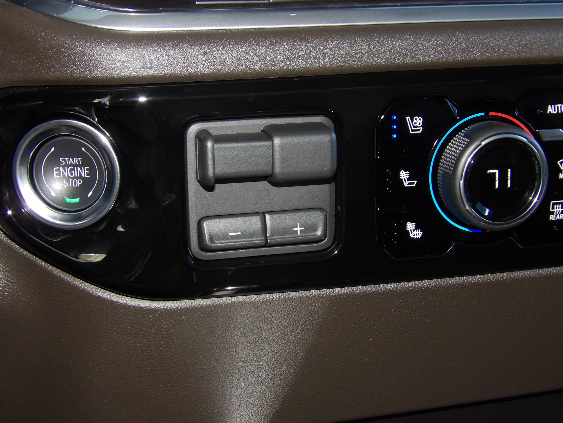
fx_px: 1008
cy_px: 212
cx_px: 282
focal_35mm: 62
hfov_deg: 31.2
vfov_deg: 23.7
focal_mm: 11.1
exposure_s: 1/15
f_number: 4
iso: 200
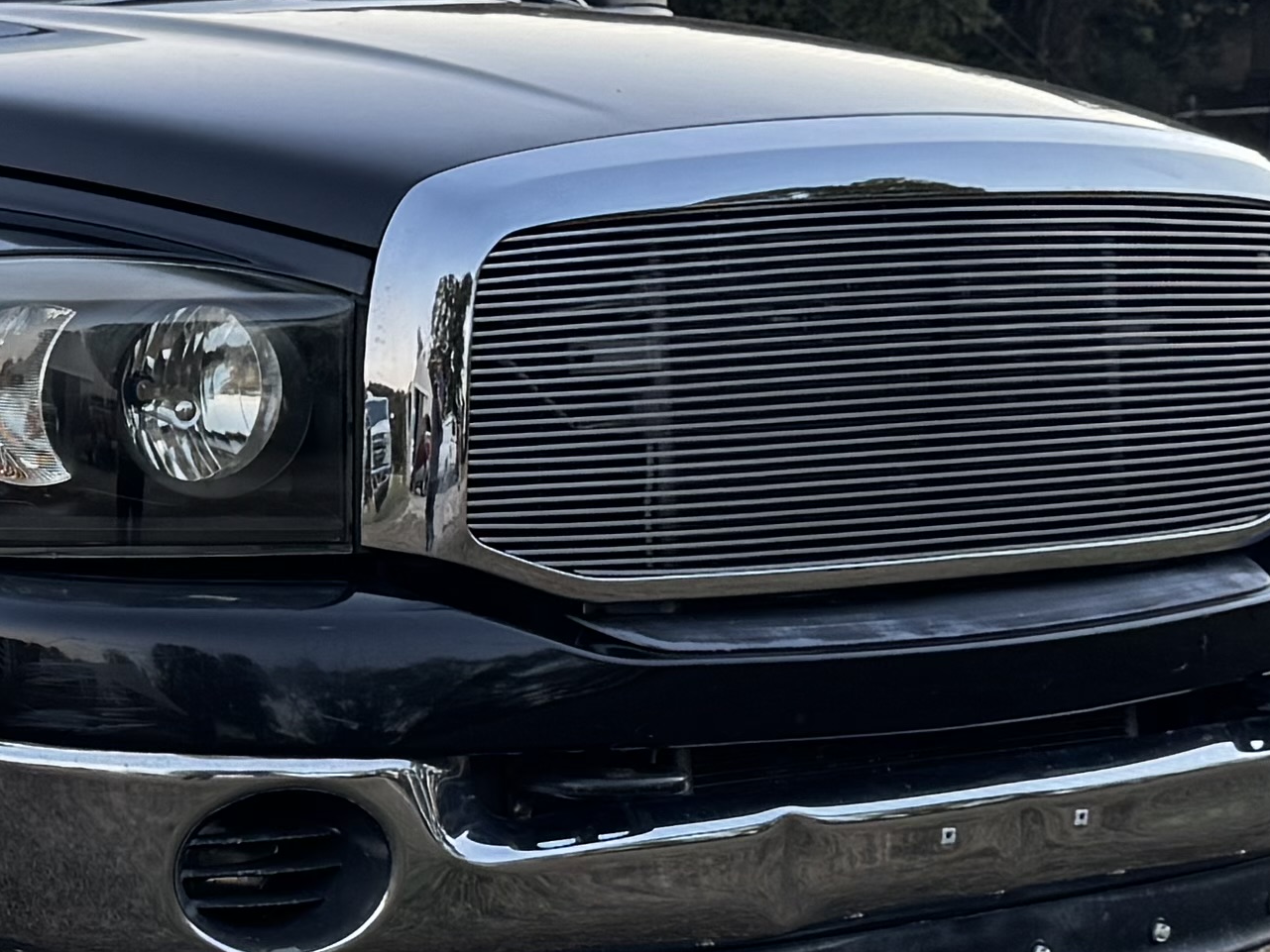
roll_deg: -0.4
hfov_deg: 17.6
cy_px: 586
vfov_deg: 13.8
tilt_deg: -11.4
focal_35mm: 107
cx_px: -215
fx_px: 3926
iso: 160
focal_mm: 6.76
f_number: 1.78
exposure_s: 1/121
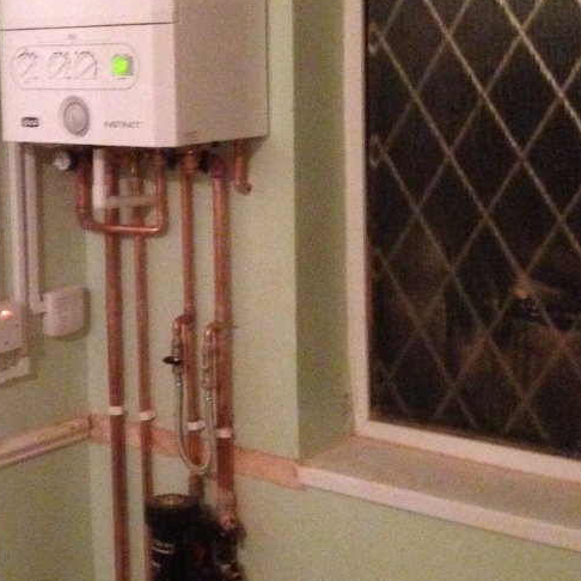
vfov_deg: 23.8
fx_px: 1367
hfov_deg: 23.4
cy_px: 158
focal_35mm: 72
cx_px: 66
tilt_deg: -2.5
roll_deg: +2.5
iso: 640
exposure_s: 1/15
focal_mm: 4.12
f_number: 2.4
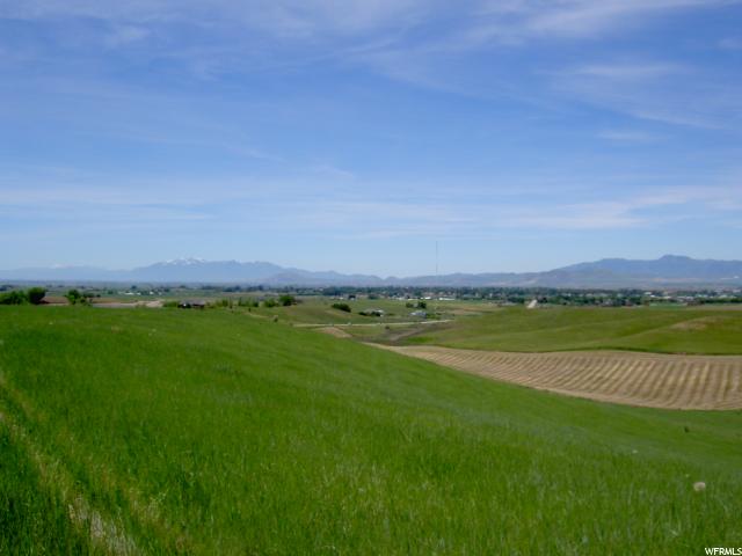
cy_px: 278
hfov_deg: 47.9
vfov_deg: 36.8
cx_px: 371
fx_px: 836
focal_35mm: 39
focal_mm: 8
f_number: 4.7
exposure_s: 1/640
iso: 100
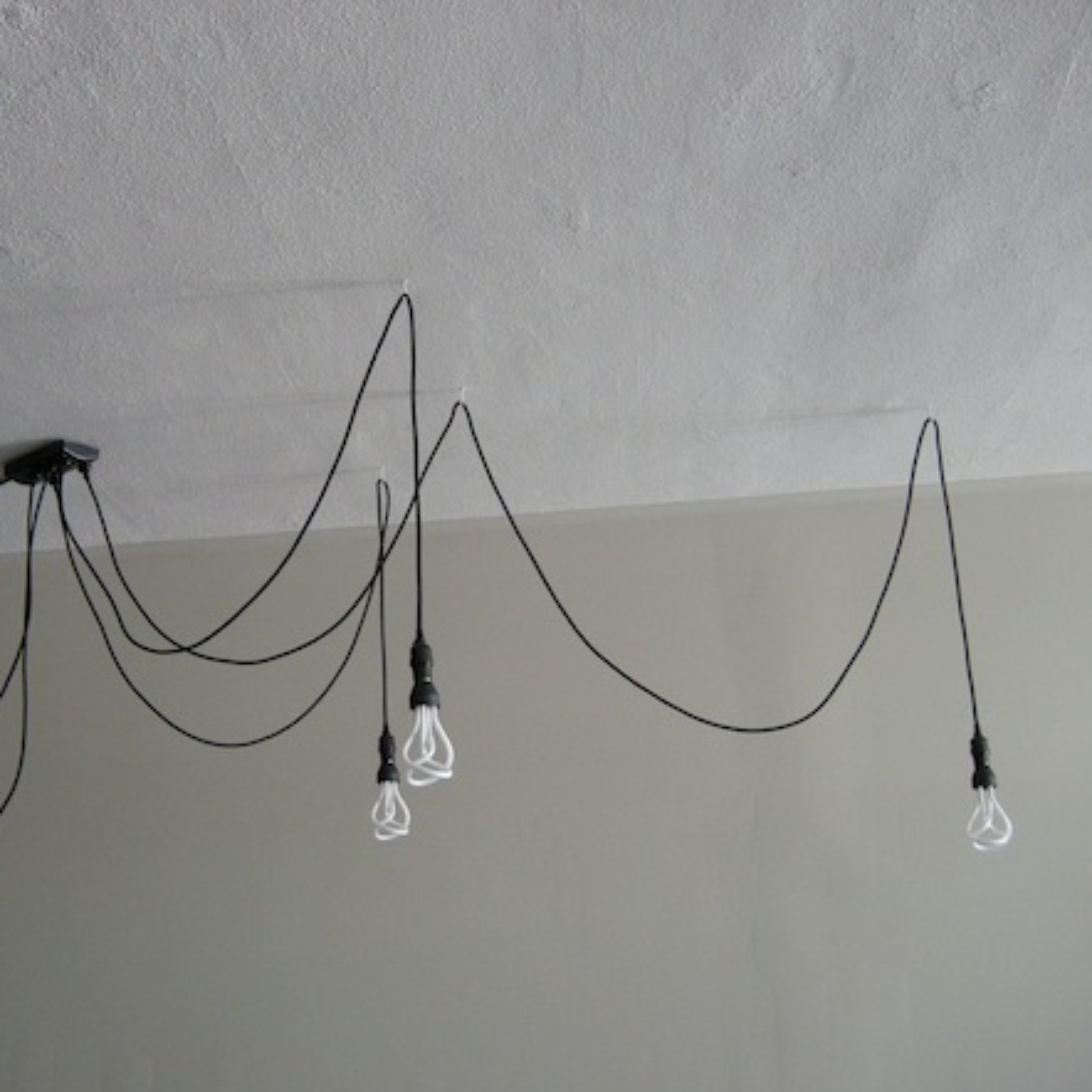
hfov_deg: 35.0
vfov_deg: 35.4
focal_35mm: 48
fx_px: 1713
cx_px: 356
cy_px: 551
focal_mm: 8.5
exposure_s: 1/36
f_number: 2.9
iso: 400
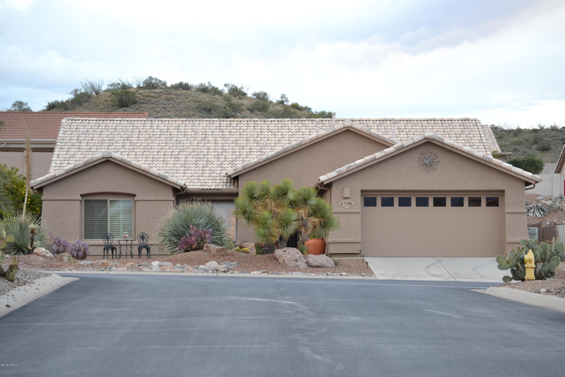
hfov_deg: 17.1
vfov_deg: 11.4
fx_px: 1883
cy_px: 188
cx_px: 282
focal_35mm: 120
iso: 400
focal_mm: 80
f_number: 4.5
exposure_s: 1/50
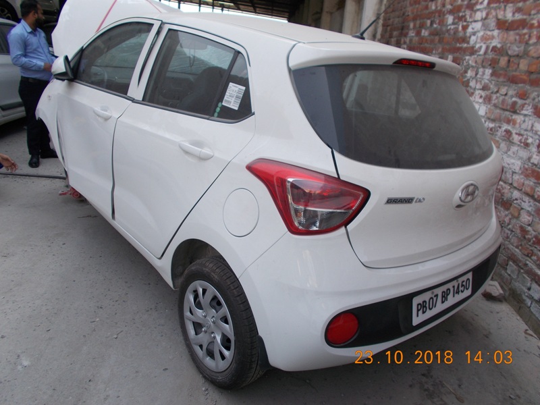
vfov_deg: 46.8
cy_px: 202
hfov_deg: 60.0
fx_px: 468
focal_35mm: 30
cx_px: 270
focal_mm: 5.3
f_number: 3.4
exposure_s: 1/200
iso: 80
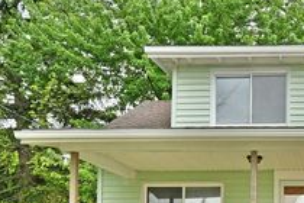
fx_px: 422
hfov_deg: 35.3
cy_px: 231
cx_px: 314
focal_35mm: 50
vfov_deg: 24.8
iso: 160
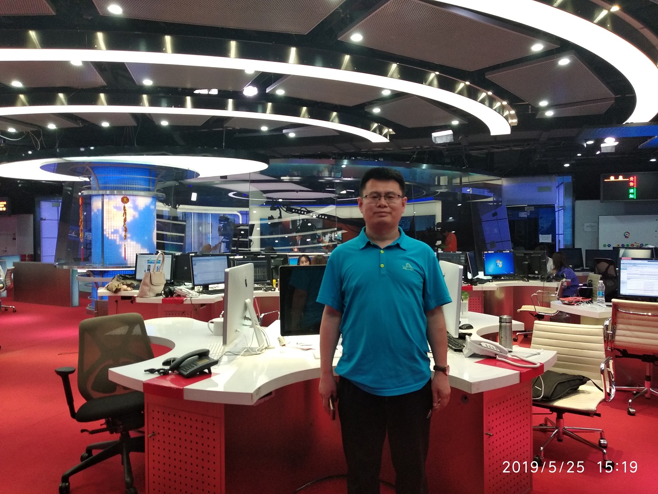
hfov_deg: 67.3
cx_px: 329
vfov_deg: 53.1
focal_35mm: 26
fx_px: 494
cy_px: 247
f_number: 2.2
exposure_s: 1/33
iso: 500
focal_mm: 3.81
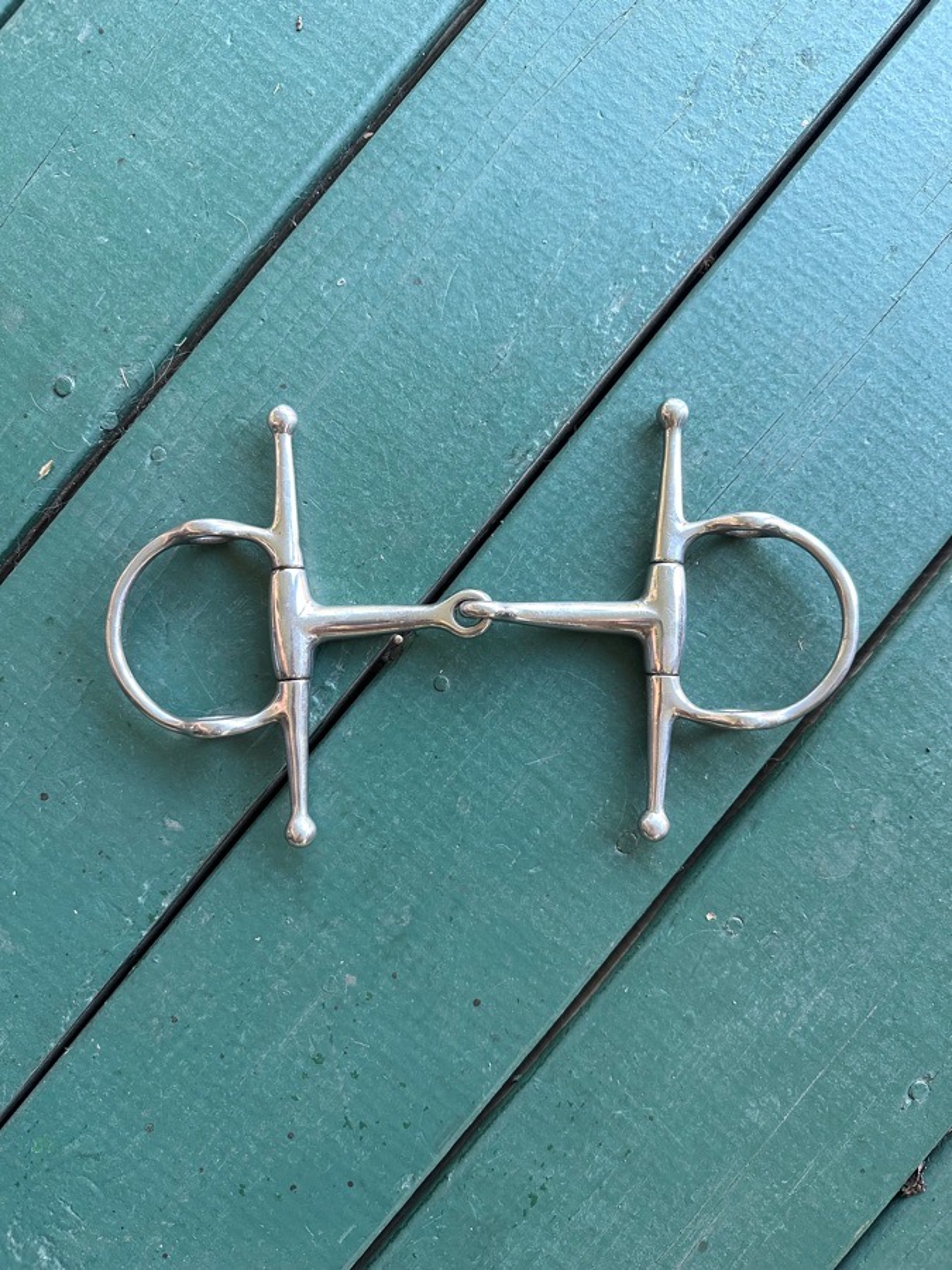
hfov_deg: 56.8
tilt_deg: -88.0
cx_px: 476
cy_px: 635
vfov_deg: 71.6
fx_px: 880
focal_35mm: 24
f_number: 1.78
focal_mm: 6.86
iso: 200
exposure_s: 1/121
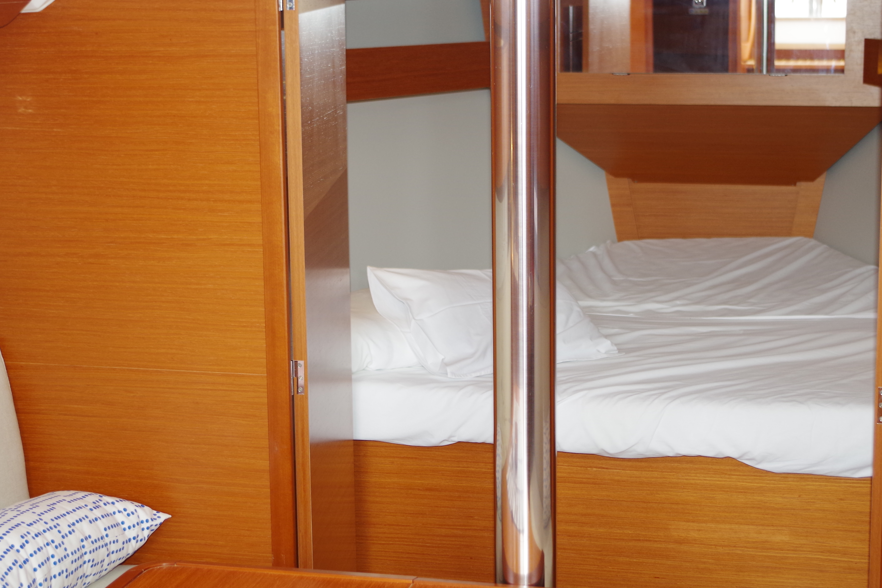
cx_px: 492
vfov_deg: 20.9
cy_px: 256
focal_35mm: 65
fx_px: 1592
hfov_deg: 30.9
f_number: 4
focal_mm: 30.63
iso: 400
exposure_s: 1/60
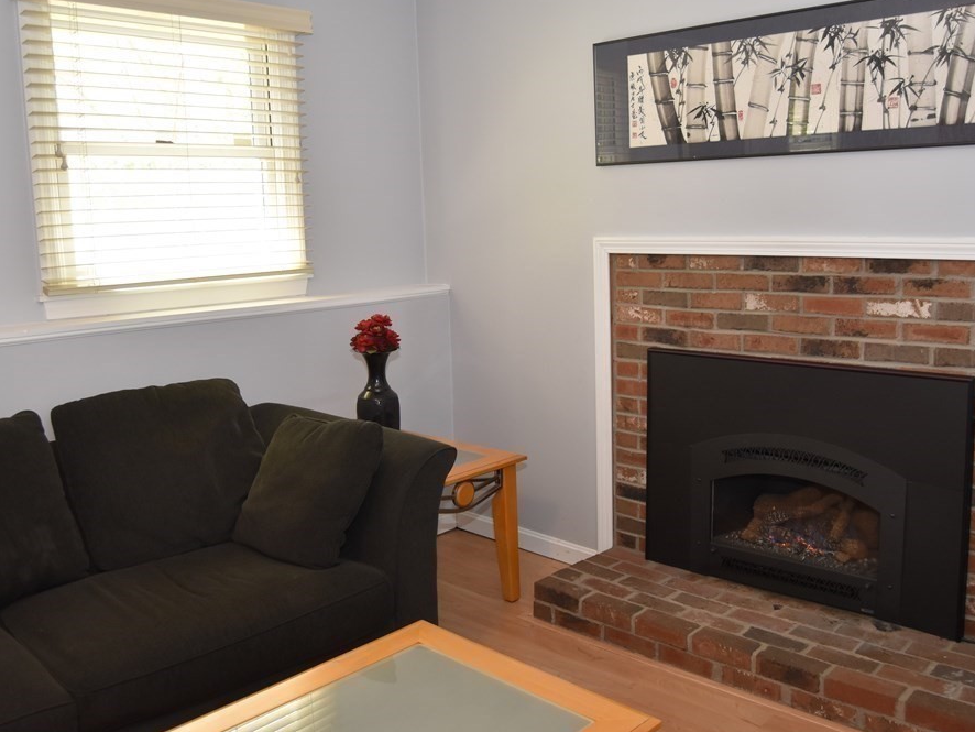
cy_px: 360
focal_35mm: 30
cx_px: 507
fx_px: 845
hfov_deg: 59.9
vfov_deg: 46.8
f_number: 4.5
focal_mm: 18
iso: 800
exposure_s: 1/80
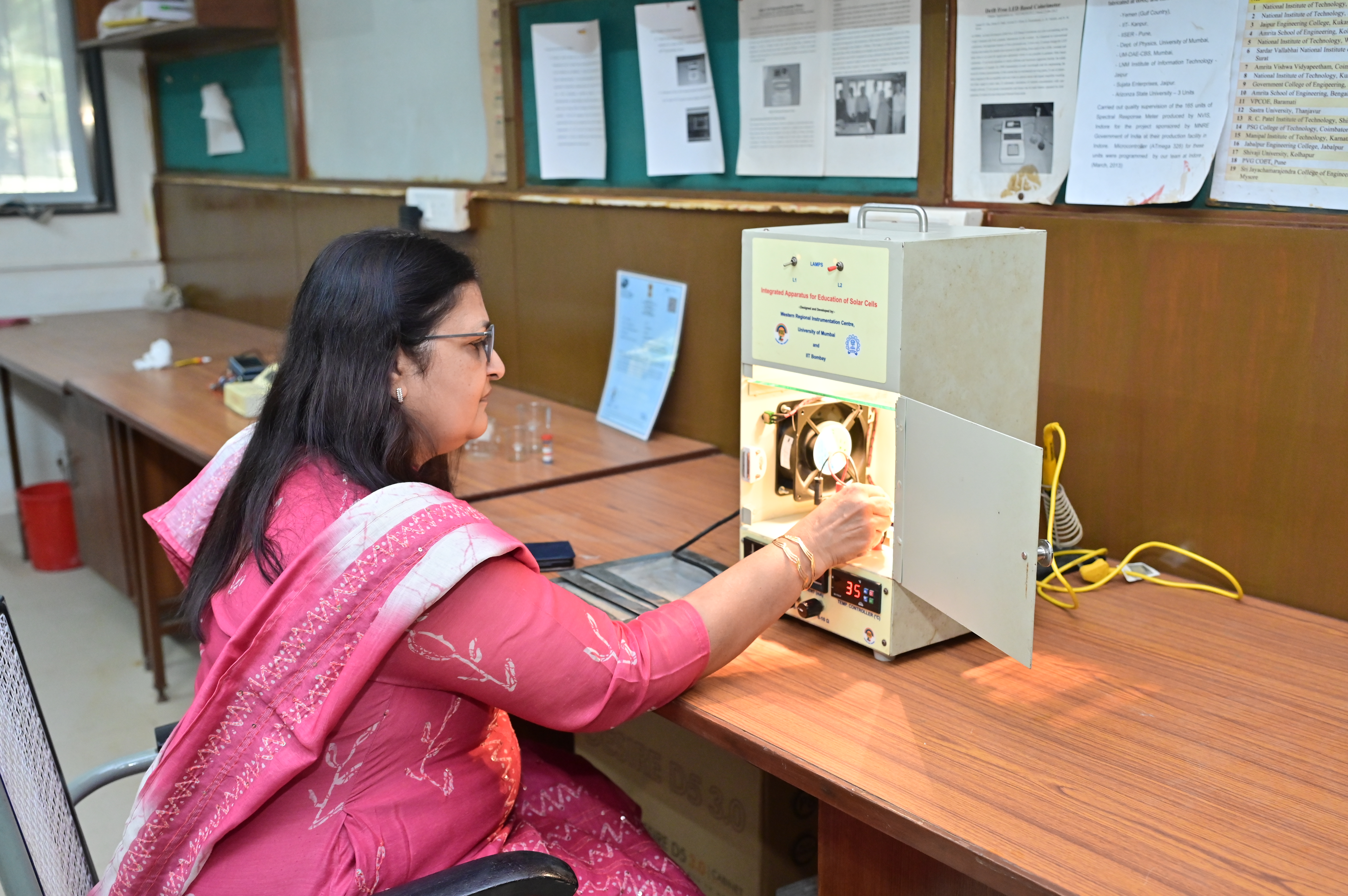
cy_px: 448
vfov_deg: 37.8
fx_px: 1310
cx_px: 674
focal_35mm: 35
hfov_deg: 54.5
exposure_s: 1/250
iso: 2500
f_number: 4
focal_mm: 35
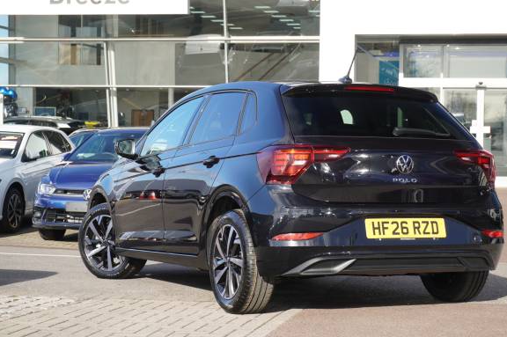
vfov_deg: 17.0
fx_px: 1126
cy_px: 172
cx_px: 281
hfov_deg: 25.4
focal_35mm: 80
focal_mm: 48
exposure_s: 1/200
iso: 160
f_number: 6.7
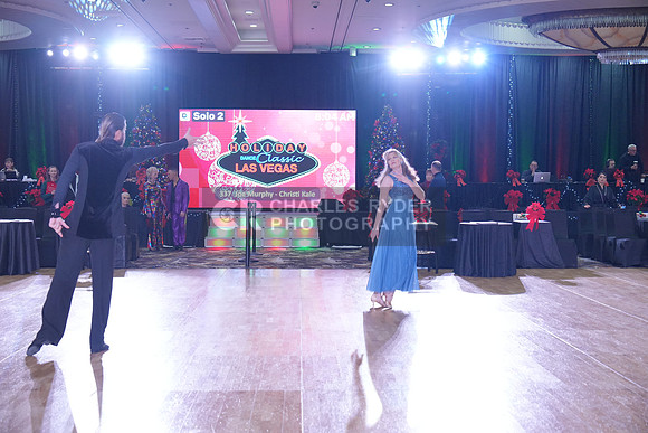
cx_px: 324
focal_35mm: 48
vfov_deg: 28.1
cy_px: 216
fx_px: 864
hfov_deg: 41.1
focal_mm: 48
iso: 2500
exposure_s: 1/400
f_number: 4
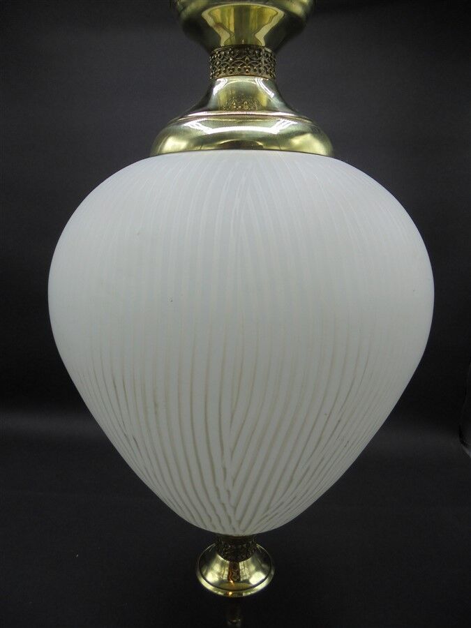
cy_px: 314
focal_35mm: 26
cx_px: 236
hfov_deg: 53.1
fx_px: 472
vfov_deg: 67.3
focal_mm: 4.6
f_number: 3.5
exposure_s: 1/50
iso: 100
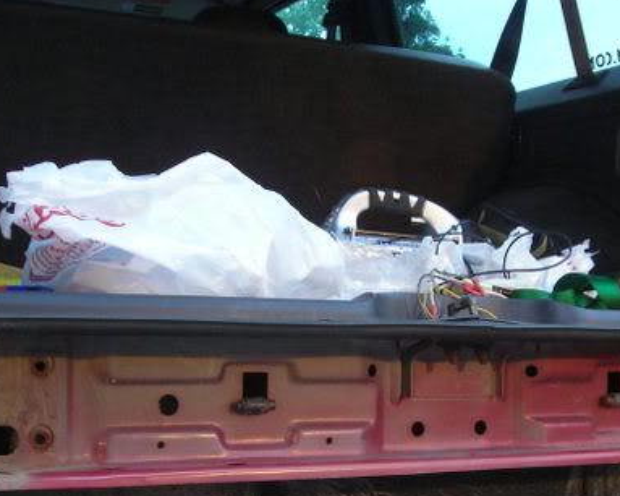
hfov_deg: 30.4
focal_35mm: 62
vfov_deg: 24.5
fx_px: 1137
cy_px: 324
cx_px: 392
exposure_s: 1
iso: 200
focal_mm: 6.3
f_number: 3.2
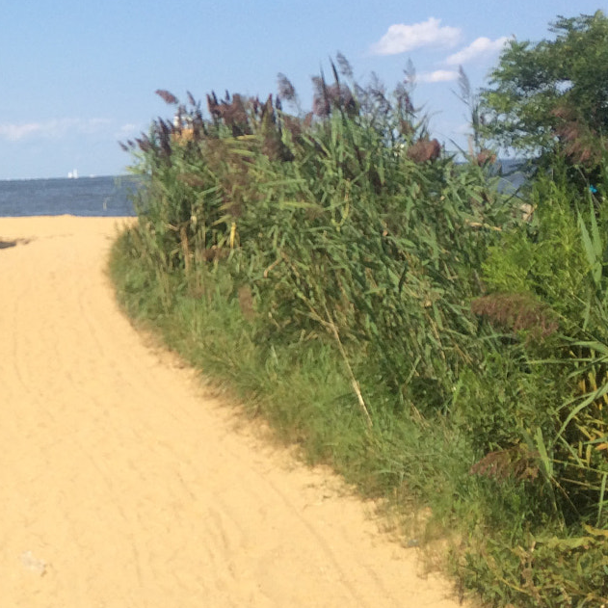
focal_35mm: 65
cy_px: 165
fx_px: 1292
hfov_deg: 24.9
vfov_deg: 26.2
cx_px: -37
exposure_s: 1/2160
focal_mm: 4.15
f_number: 2.2
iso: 32
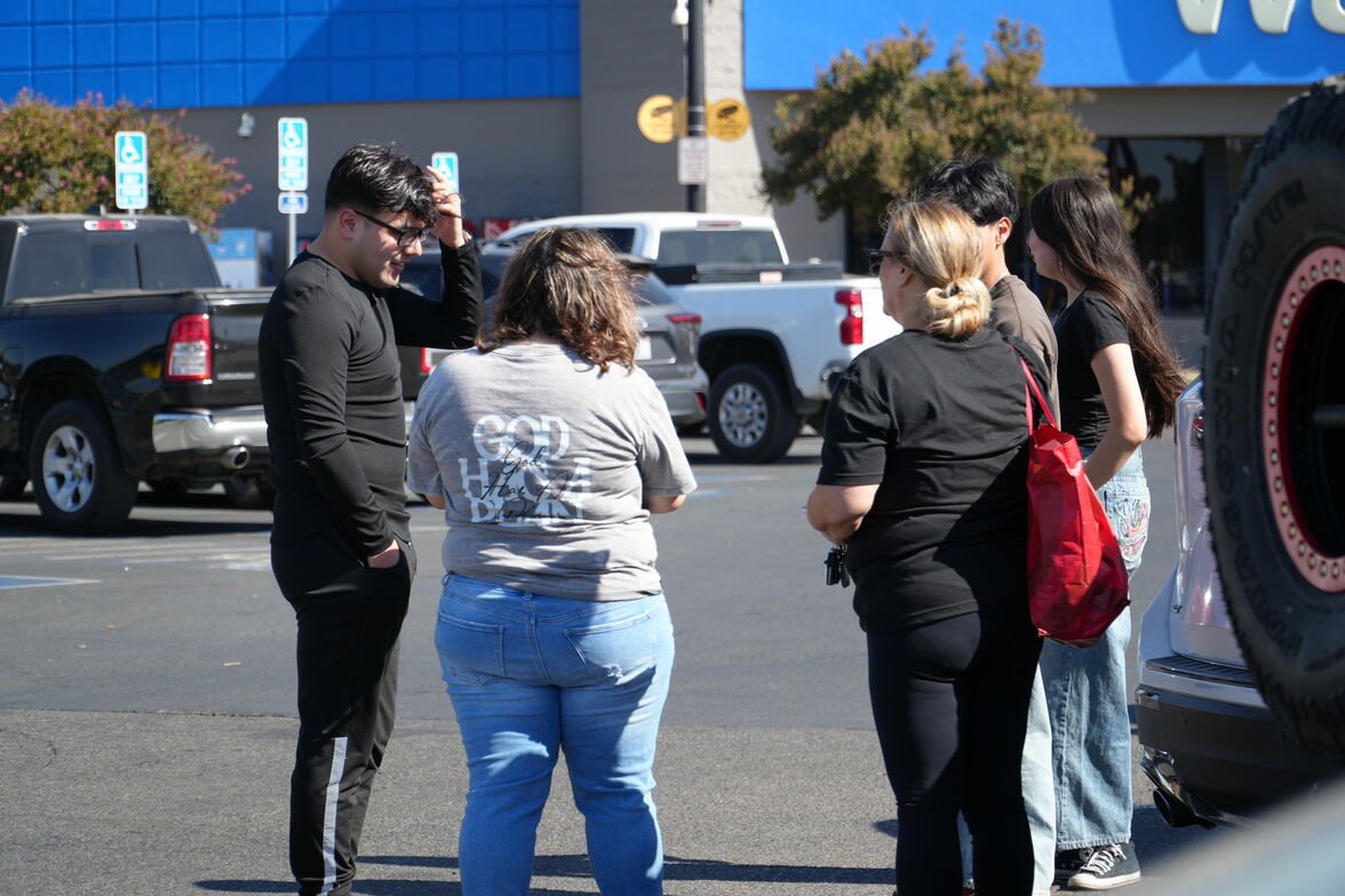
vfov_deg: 11.3
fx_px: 4539
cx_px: 672
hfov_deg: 16.9
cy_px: 448
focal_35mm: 122
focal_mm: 81
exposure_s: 1/400
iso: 100
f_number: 4.5
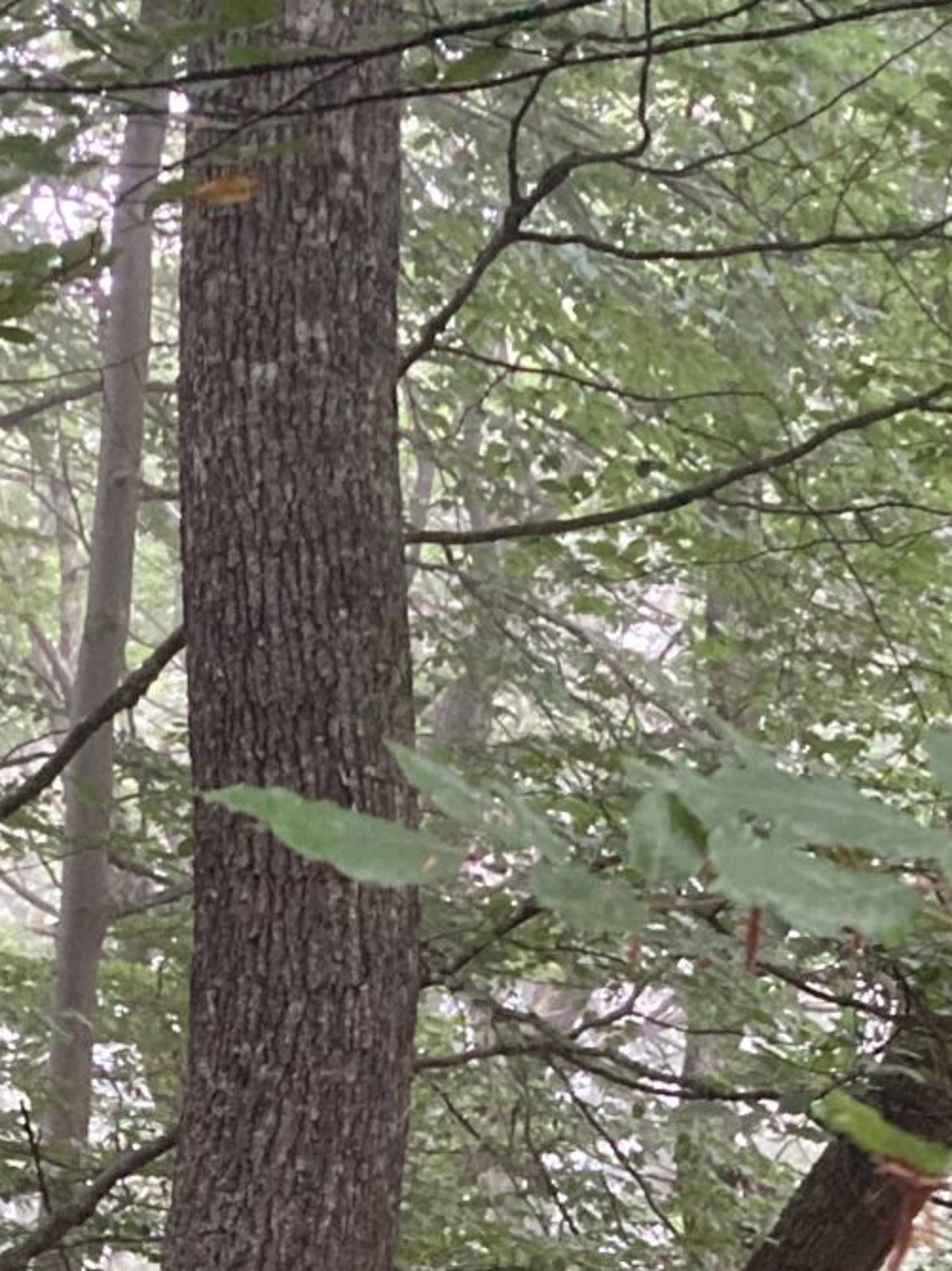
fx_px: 3926
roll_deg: -2.6
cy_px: 1626
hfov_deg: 13.7
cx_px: 112
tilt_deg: -9.3
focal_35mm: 107
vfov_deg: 17.3
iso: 400
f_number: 1.8
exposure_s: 1/38
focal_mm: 3.99
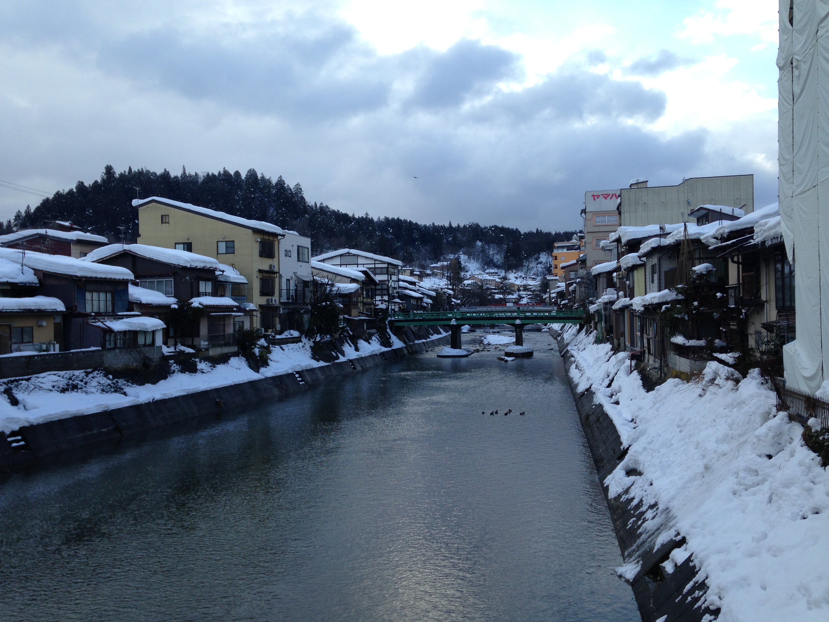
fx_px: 790
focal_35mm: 33
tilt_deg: +0.4
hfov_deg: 55.4
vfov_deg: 42.9
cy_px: 311
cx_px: 414
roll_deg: -0.2
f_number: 2.4
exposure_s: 1/583
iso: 50
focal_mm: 4.12
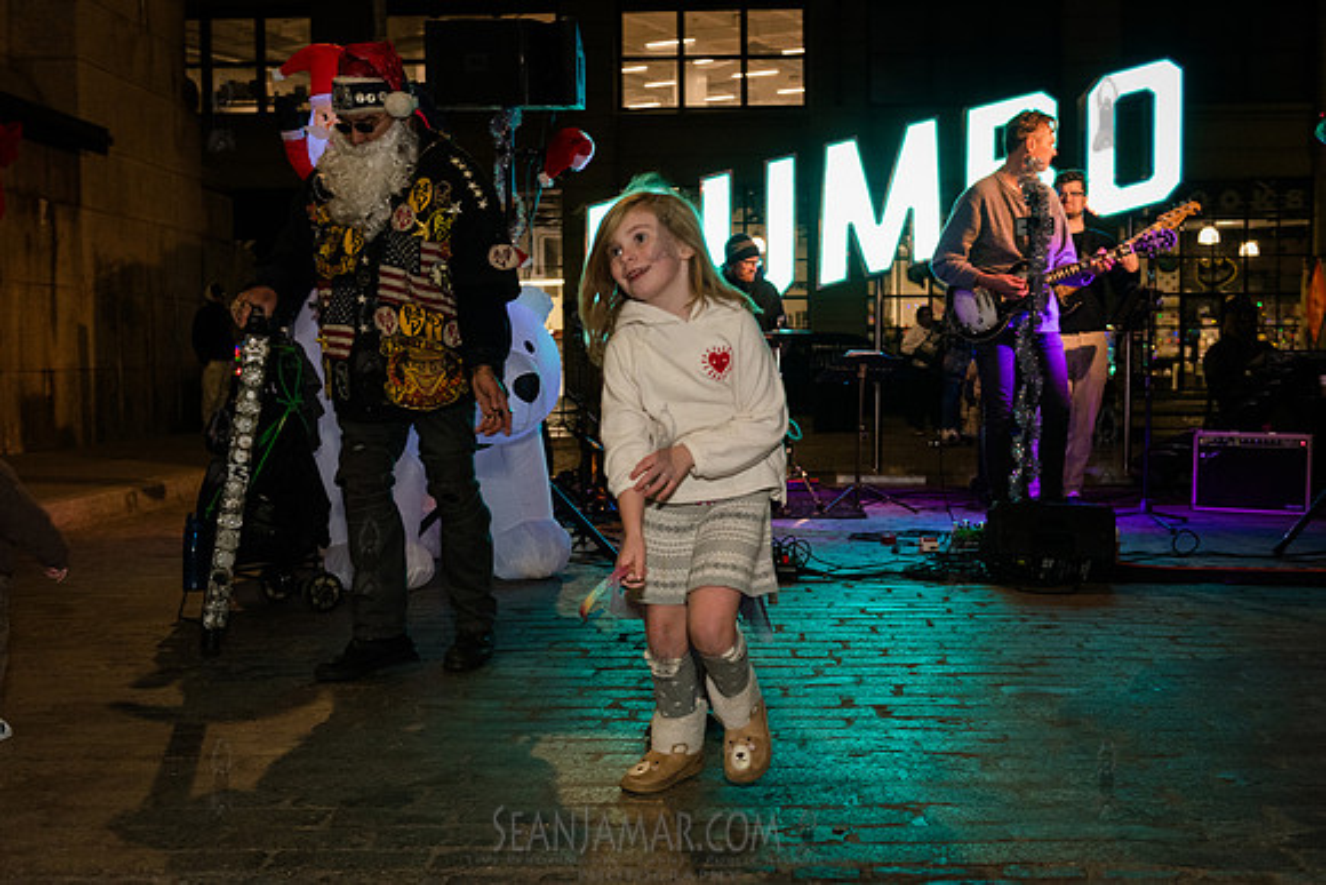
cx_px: 679
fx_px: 1519
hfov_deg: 47.2
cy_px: 443
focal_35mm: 41
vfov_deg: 32.5
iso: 4000
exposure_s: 1/200
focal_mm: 38
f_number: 3.5
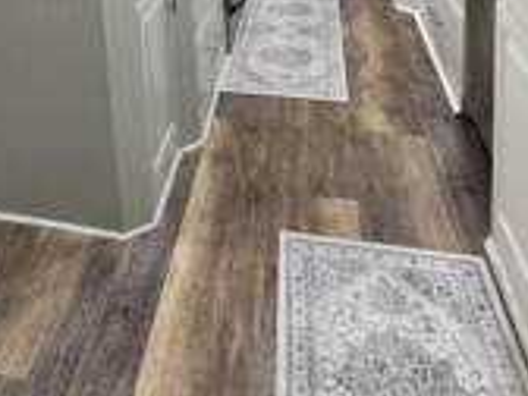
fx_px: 610
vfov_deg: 30.1
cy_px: -93
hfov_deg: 43.8
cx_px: 82
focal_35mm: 40
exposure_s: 1/60
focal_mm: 2.22
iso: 250
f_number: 2.2
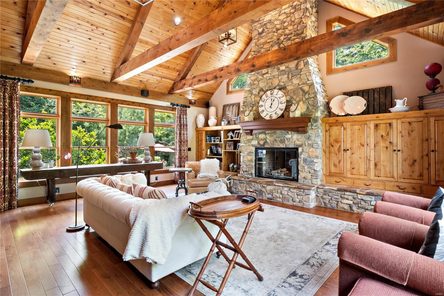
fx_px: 222
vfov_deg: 67.4
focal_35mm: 18
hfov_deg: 90.0
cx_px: 222
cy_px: 148
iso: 400
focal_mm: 9
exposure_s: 1/50
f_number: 10
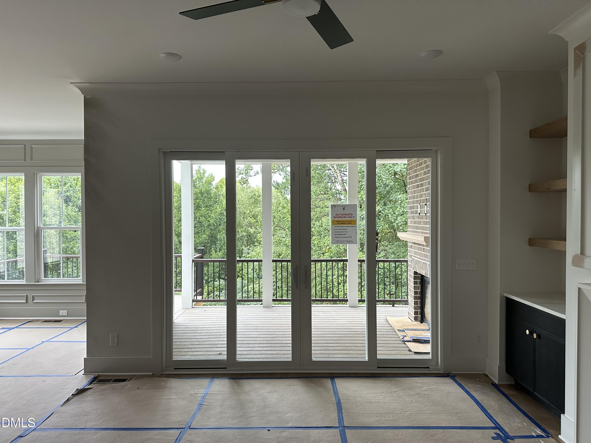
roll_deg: +0.6
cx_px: 296
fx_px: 410
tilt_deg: -1.0
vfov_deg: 56.8
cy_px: 222
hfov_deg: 71.6
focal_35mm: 24
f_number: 1.78
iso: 200
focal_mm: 6.86
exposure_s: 1/121
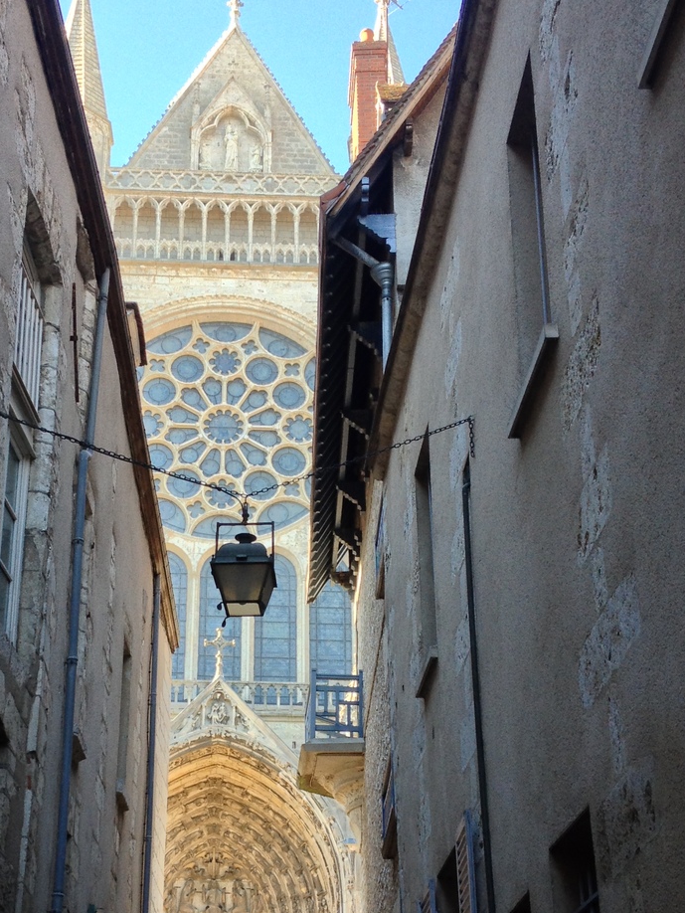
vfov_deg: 31.4
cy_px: 603
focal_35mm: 61
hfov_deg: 23.9
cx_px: 230
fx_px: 1609
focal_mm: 4.28
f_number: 2.4
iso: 64
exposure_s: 1/120
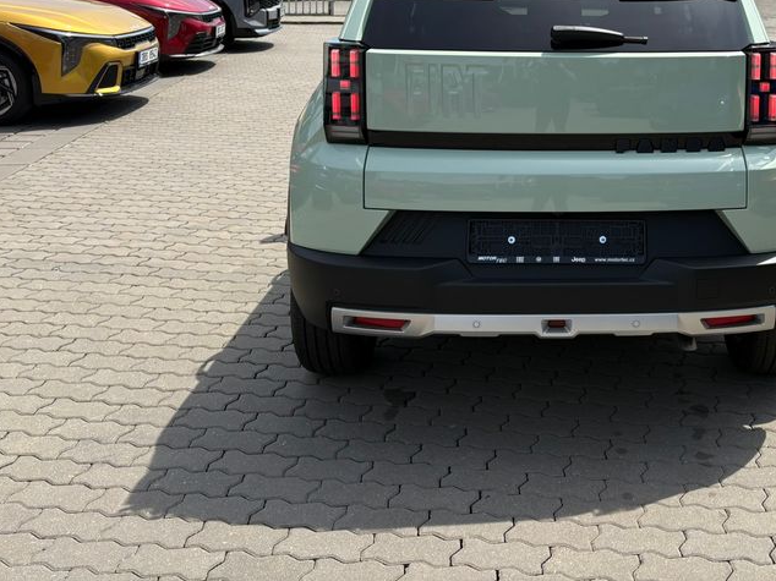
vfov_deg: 33.3
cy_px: 113
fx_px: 941
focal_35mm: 42
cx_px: 580
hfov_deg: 43.4
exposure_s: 1/3831
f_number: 1.6
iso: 50
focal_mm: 5.96
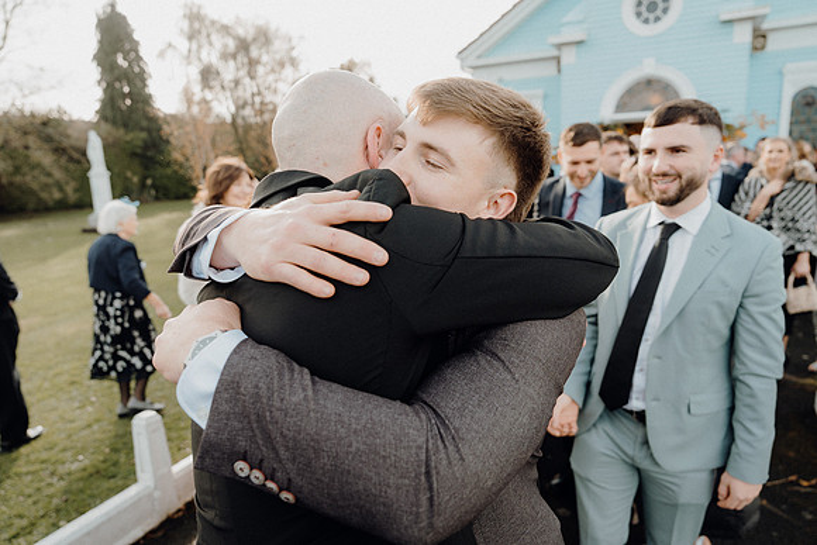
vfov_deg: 53.2
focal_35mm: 24
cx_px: 408
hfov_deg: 73.7
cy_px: 272
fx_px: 545
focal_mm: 24
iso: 160
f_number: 3.5
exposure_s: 1/400
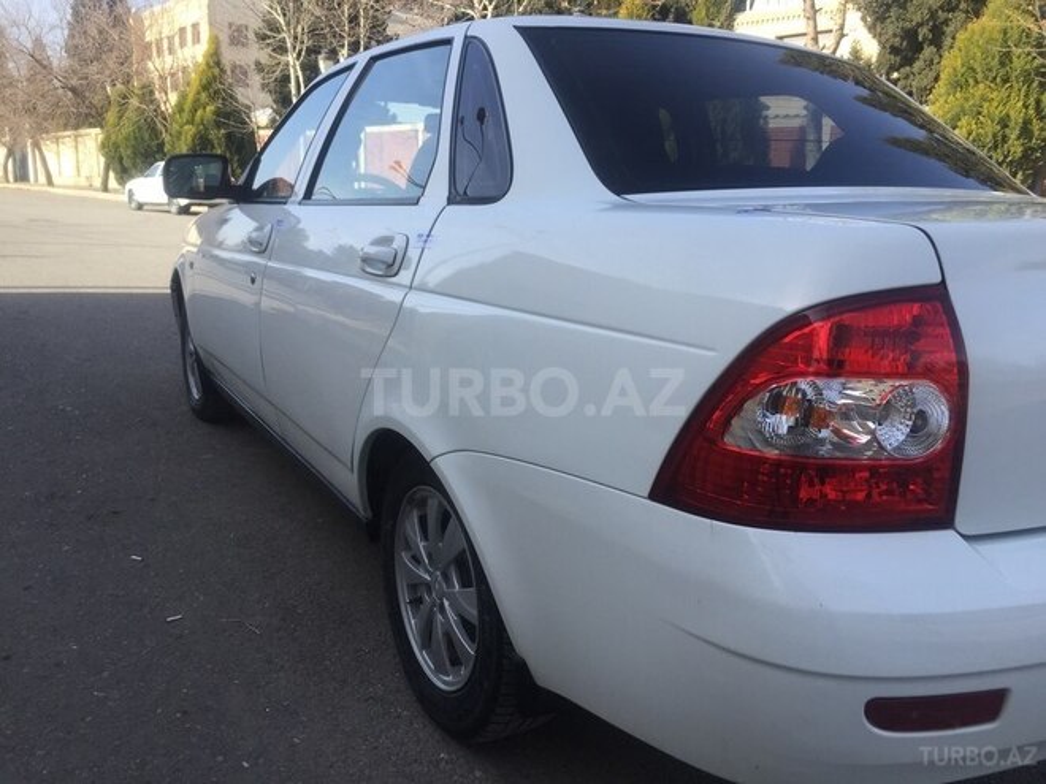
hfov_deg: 61.7
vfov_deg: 48.2
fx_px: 876
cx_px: 523
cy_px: 392
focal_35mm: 29
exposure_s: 1/842
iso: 32
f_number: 2.2
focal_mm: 4.15
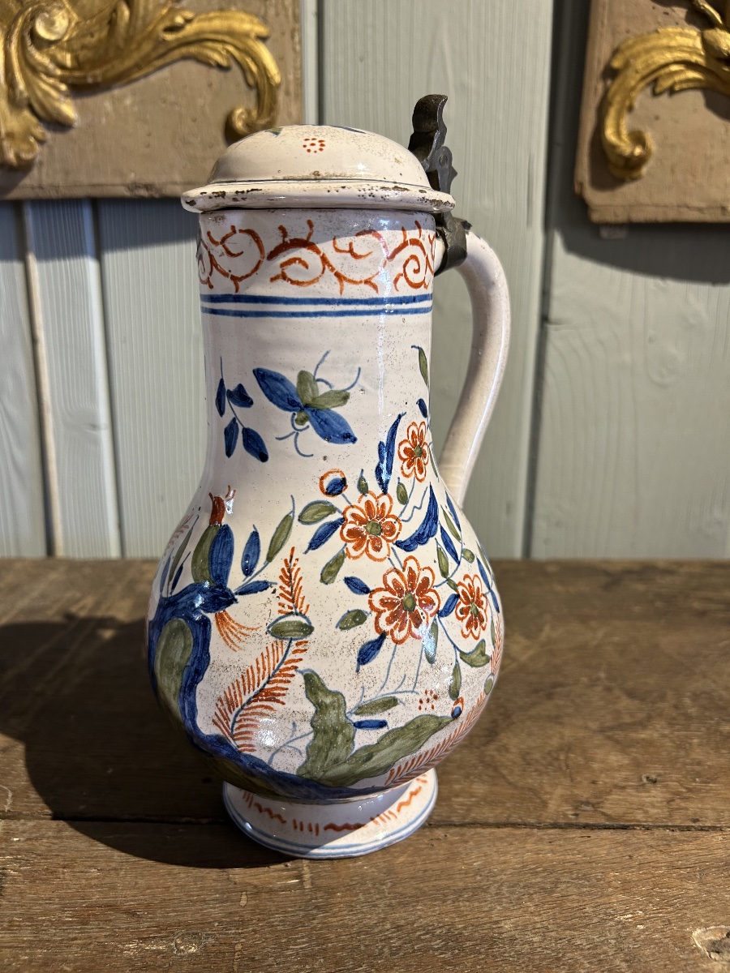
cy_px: 486
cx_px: 365
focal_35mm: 26
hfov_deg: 53.1
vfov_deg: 67.3
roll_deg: -0.8
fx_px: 731
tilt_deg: -16.0
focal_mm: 5.7
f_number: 1.5
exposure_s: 1/100
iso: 100
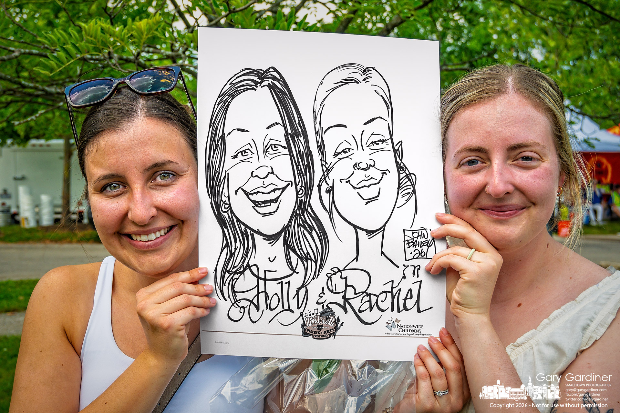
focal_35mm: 45
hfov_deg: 43.6
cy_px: 206
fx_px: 775
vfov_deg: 29.9
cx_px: 310
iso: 100
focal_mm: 30
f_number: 5.6
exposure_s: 1/500
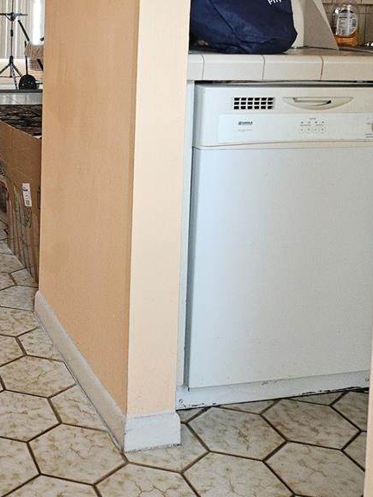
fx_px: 718
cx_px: 13
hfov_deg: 27.7
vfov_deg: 36.2
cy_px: 62
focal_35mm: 50
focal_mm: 5
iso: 125
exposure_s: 1/60
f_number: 1.8
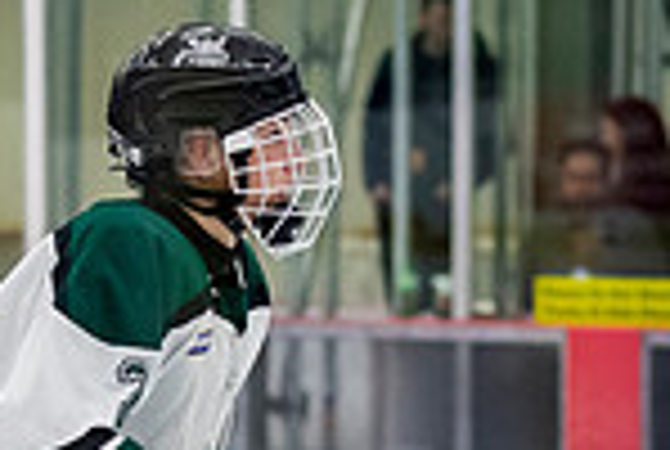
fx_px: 9511
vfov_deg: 2.7
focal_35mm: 510
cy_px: 705
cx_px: 57
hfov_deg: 4.0
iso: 2000
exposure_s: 1/640
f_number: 3.2
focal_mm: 85
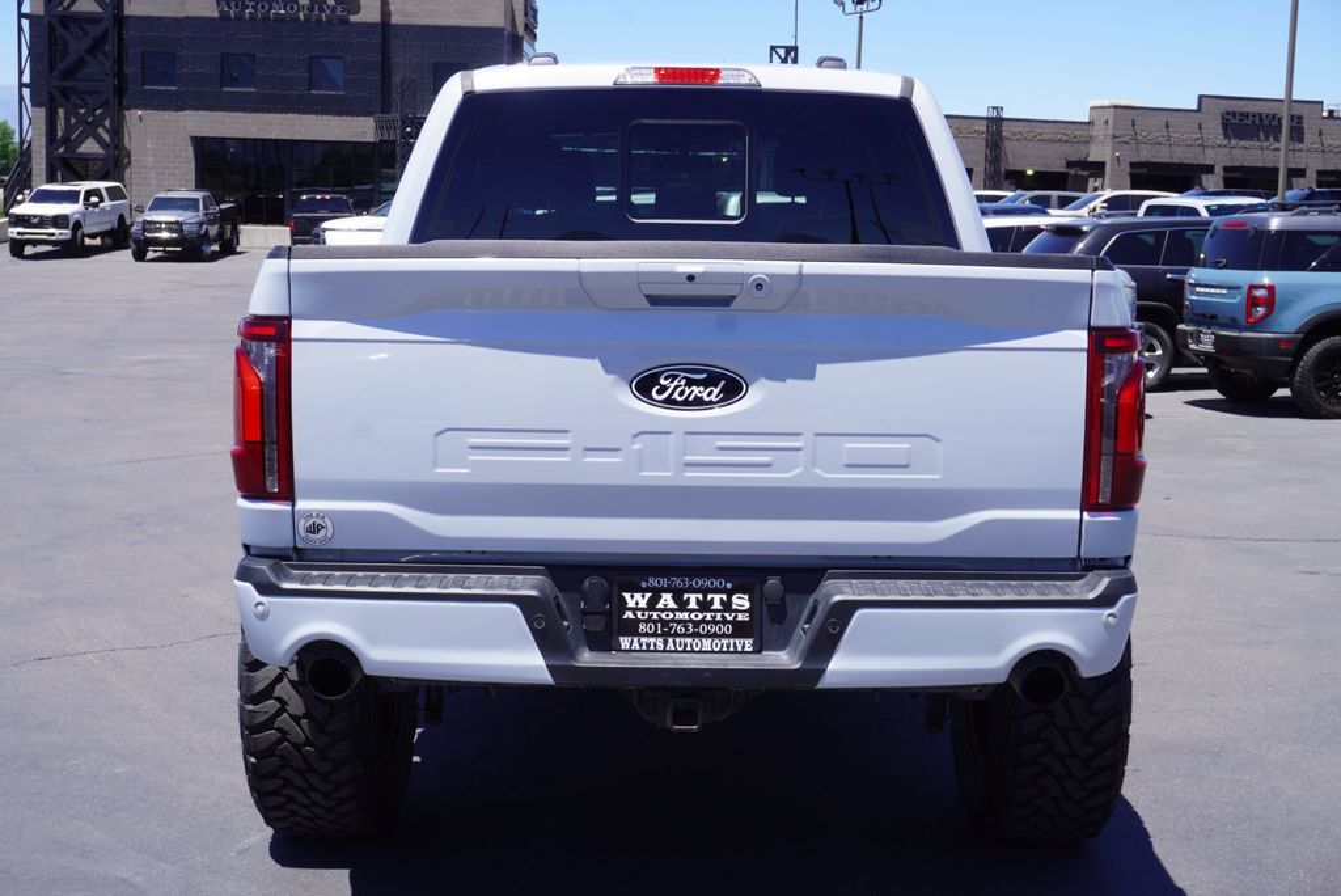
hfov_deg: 39.9
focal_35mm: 50
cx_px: 670
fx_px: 1845
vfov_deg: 27.3
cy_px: 448
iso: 100
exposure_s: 1/125
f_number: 10
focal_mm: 33
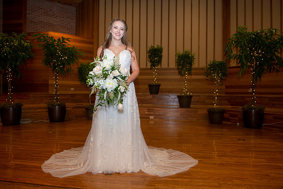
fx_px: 212
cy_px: 94
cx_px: 142
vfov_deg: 47.9
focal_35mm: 27
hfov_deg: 67.4
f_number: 4.5
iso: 640
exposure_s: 1/160
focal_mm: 27
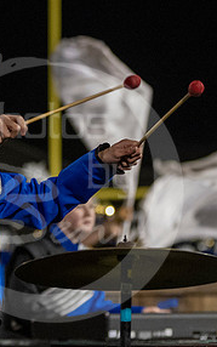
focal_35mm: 374
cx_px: 12
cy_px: 175
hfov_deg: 3.5
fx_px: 3535
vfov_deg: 5.6
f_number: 2.8
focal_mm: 95
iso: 4000
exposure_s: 1/500
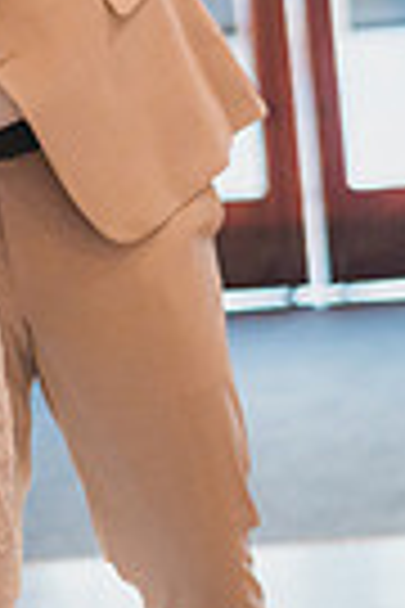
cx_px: 0
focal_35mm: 167
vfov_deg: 12.0
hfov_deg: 8.2
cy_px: -117
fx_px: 2818
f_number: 1.4
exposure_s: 1/3200
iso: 1250
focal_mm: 50
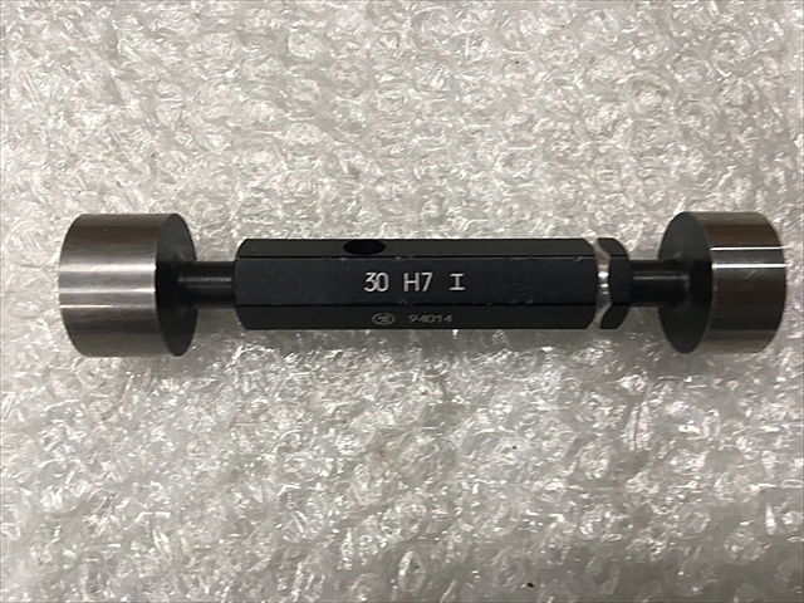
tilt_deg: -80.3
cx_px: 402
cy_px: 302
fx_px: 674
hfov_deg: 61.7
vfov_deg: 48.2
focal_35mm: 29
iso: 50
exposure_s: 1/30
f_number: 2.2
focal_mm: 4.15
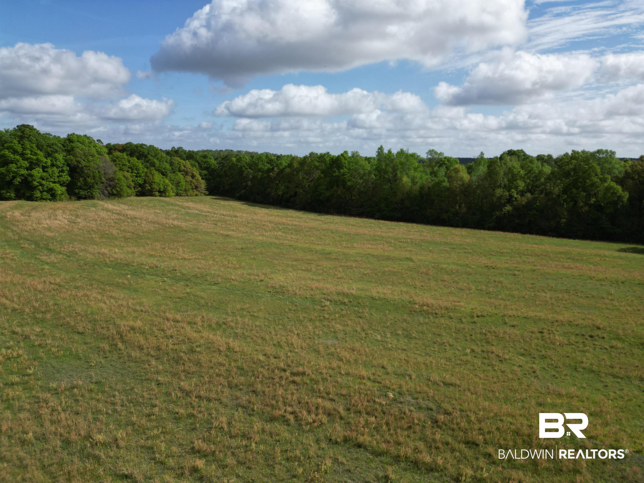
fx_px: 446
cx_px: 322
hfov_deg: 71.6
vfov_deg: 56.8
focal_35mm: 24
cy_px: 242
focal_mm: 6.72
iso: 110
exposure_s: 1/4000
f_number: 1.7
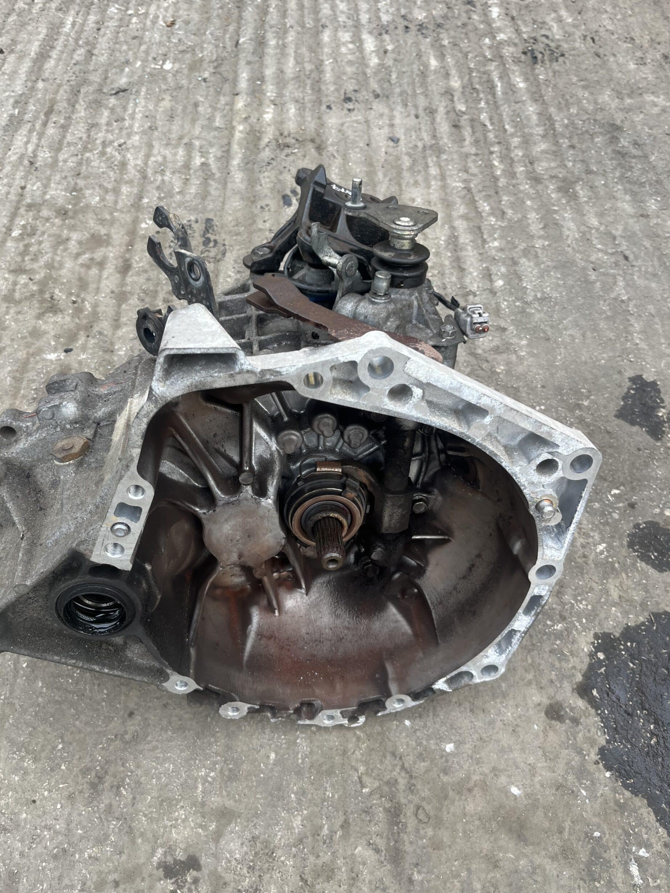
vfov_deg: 65.3
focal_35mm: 27
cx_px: 325
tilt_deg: -52.5
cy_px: 460
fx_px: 697
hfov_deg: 51.4
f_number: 1.6
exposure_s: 1/216
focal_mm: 5.1
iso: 40
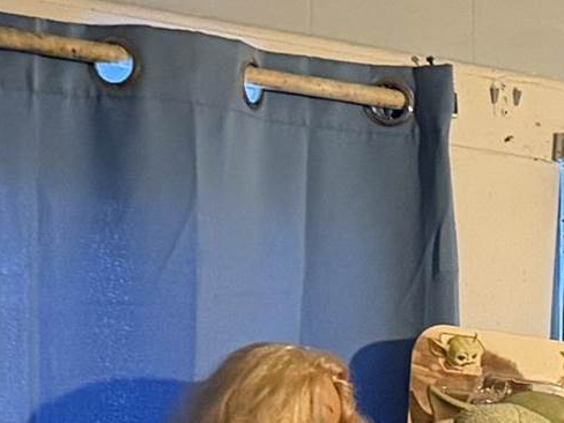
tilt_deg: -2.9
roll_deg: +0.1
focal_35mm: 151
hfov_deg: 11.5
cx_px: 1198
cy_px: 766
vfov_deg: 9.4
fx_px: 2460
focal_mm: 6.76
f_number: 1.78
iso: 640
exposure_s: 1/60
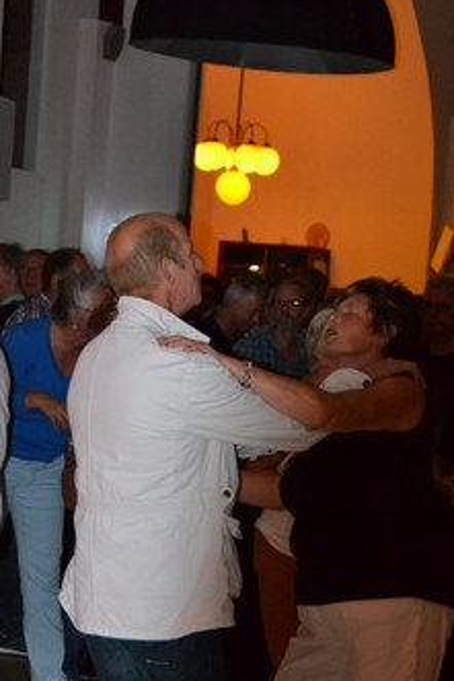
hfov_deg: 11.5
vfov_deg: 17.1
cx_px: 230
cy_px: 442
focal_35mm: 120
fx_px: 2262
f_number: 4.8
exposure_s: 1/60
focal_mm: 55
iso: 3200
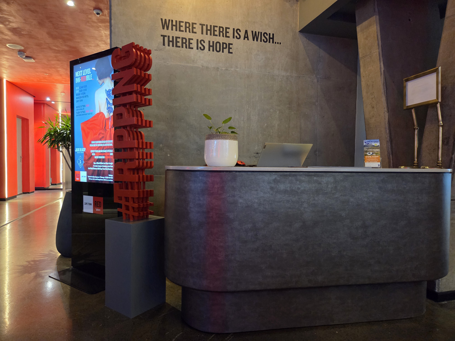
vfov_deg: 58.9
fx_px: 302
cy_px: 170
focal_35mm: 23
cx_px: 228
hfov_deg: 73.9
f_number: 1.8
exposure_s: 1/100
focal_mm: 5.4
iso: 1250
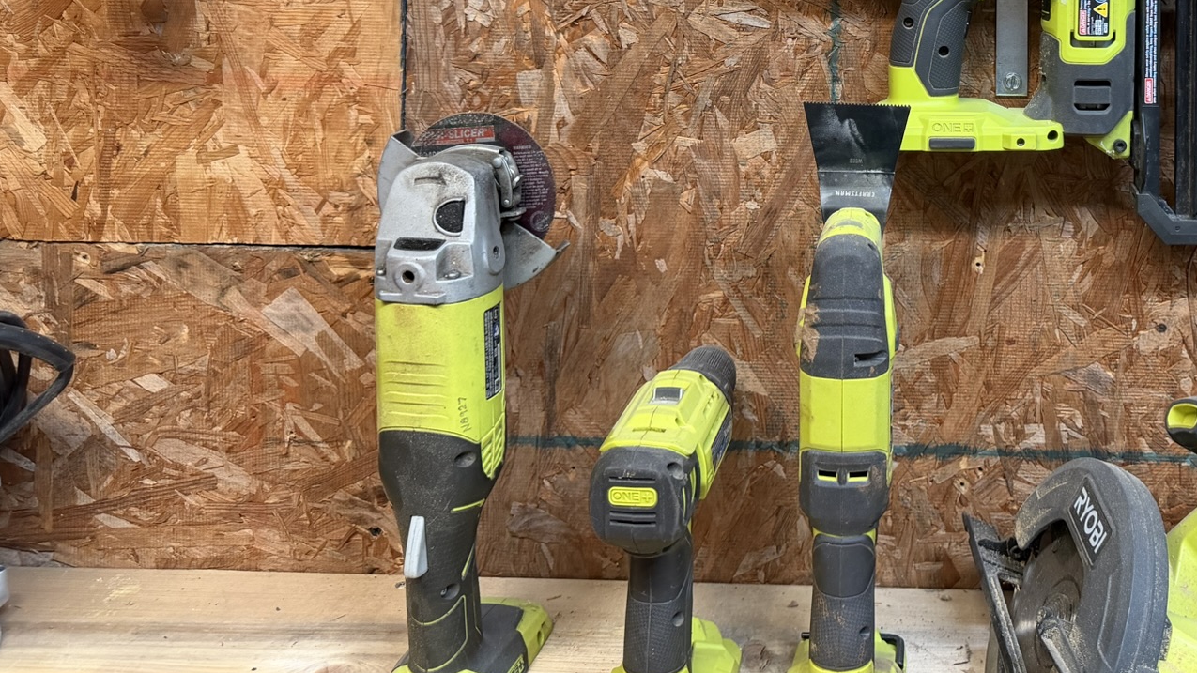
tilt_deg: -2.2
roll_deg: -1.0
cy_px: -11
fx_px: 1301
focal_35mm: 41
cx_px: 924
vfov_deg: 27.2
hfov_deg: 47.2
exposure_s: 1/60
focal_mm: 6.76
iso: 250
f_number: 1.78
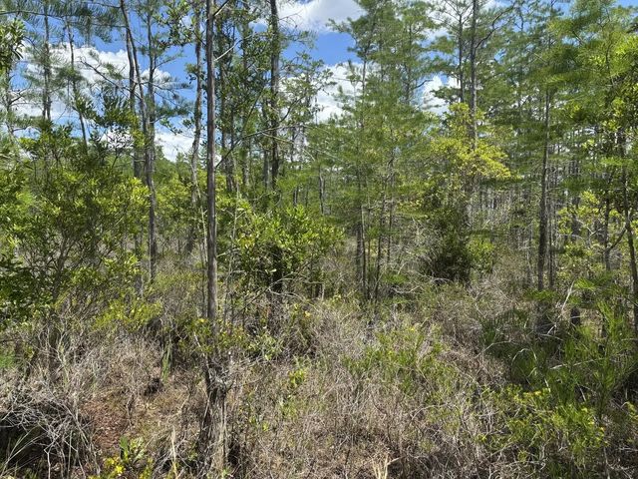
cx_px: 319
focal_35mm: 26
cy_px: 240
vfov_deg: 53.1
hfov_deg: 67.3
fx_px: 479
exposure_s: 1/1751
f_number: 1.6
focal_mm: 5.96
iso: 50
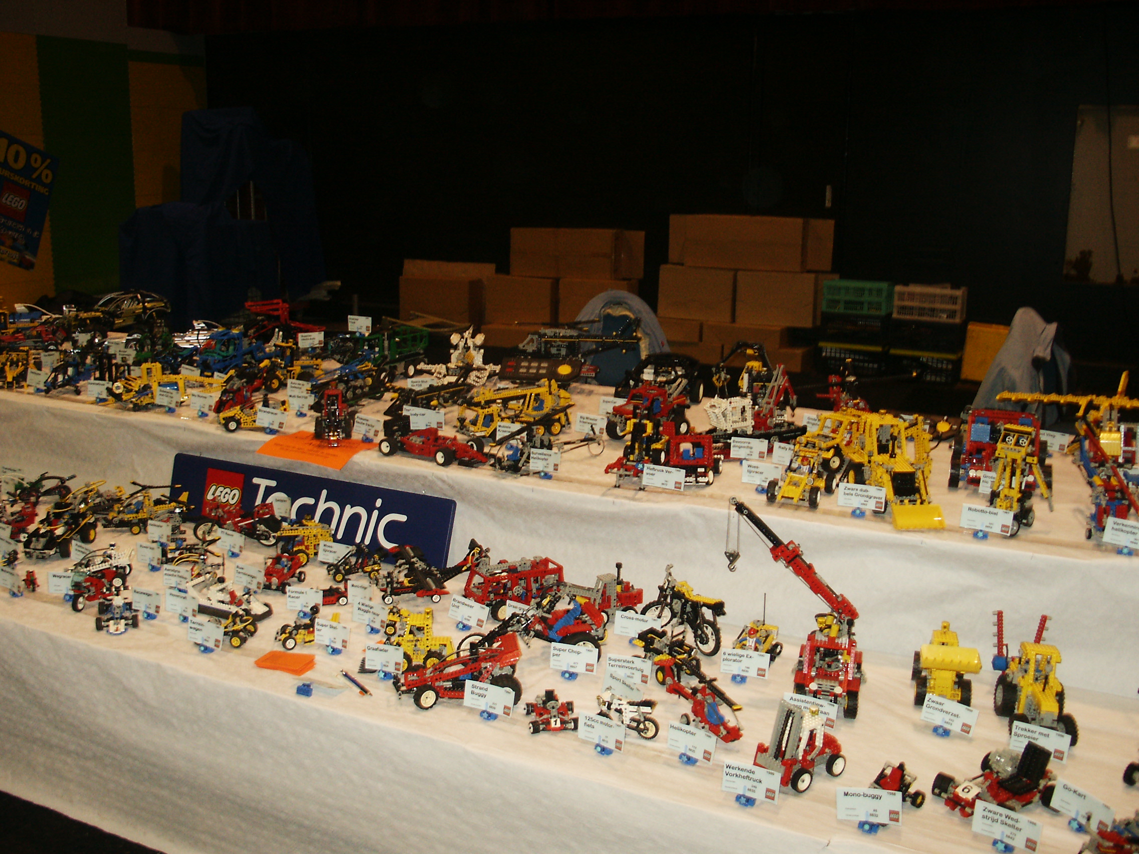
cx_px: 570
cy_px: 427
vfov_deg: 40.7
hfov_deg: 52.6
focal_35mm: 35
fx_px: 1152
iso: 200
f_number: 3
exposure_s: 1/45
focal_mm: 7.18
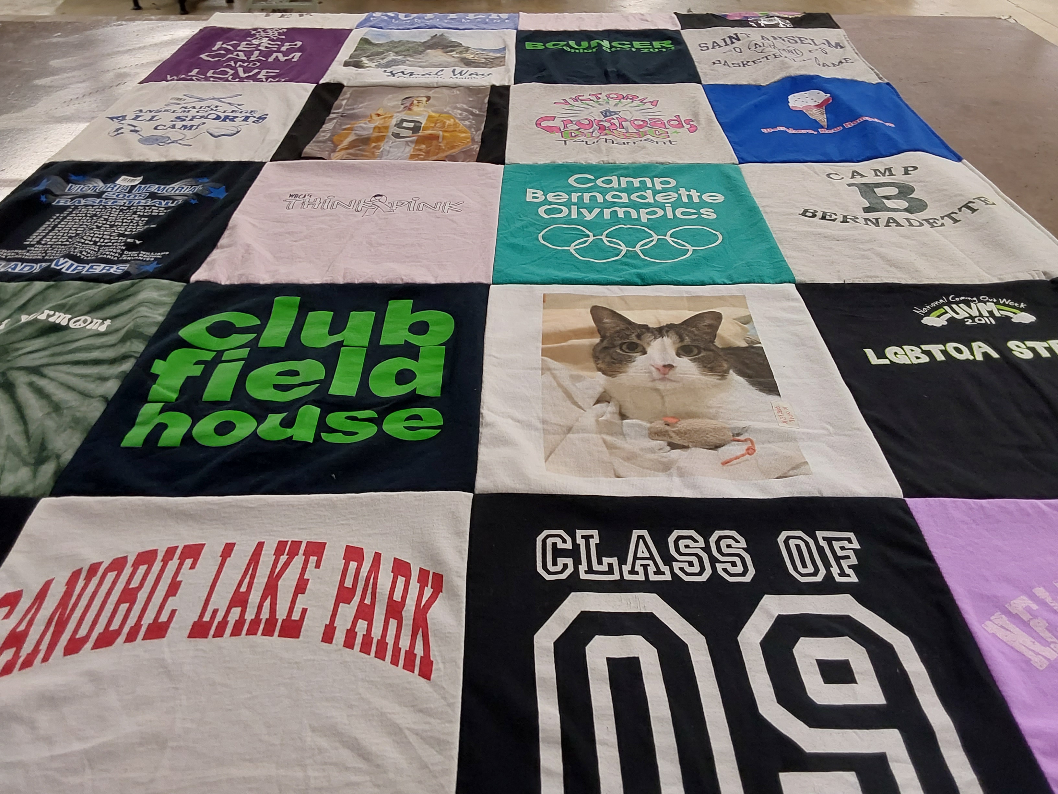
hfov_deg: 63.4
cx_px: 529
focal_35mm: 28
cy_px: 397
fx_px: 856
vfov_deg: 49.7
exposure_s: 1/60
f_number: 1.9
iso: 80
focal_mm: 2.91
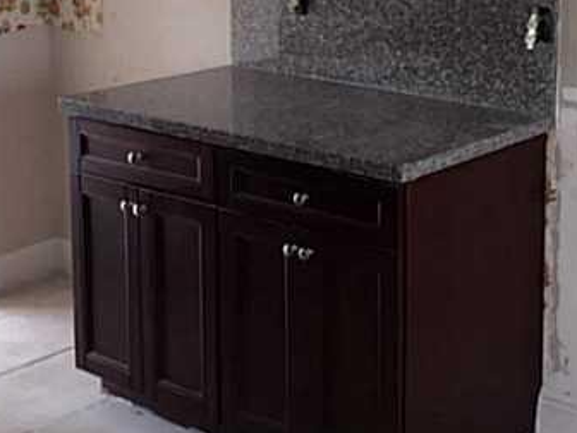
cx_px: 556
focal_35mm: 69
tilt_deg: -7.6
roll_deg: -1.9
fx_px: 1150
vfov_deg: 20.8
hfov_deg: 26.8
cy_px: 33
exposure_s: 1/30
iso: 125
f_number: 2.2
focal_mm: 4.15
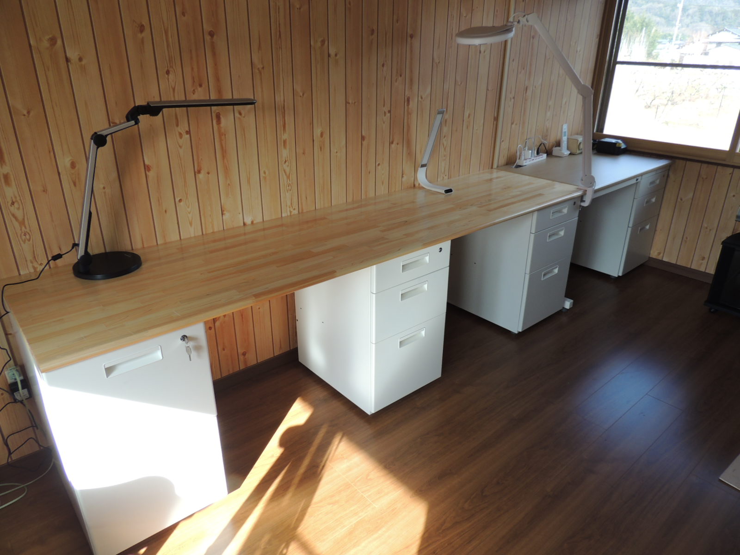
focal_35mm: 24
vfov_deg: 56.8
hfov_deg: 71.6
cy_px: 278
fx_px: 513
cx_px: 370
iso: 100
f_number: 3
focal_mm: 4.3
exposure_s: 1/80
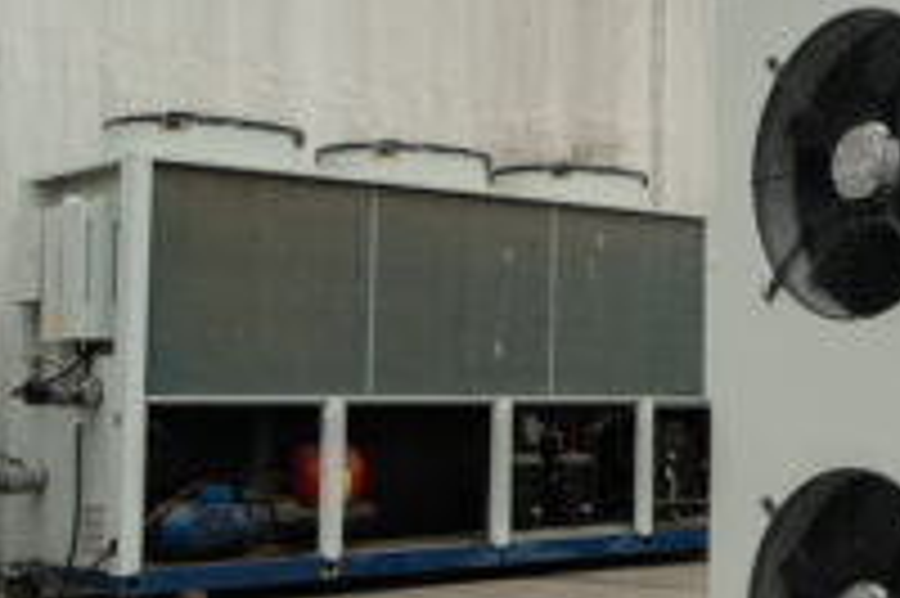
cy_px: 308
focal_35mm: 65
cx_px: 1116
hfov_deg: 26.9
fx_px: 1624
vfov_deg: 20.9
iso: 250
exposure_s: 1/125
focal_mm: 26
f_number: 8
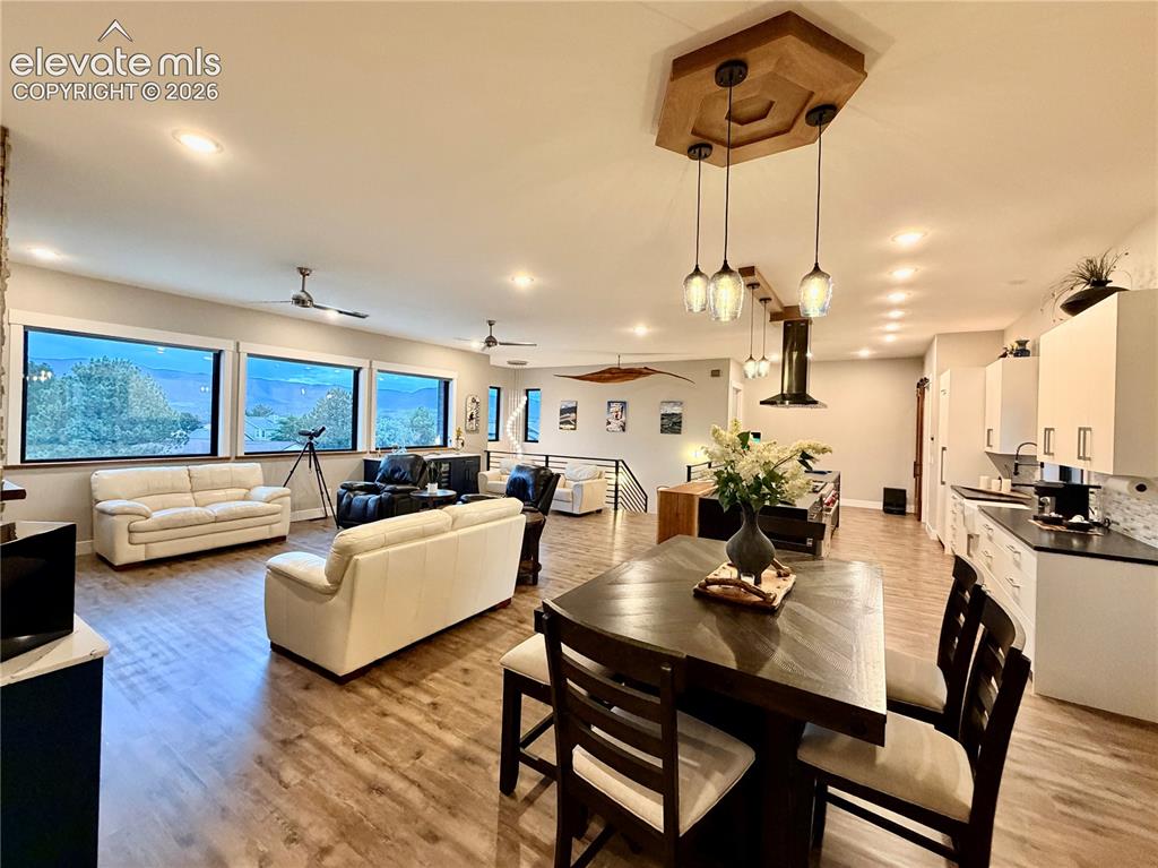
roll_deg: -1.5
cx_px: 579
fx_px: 468
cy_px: 434
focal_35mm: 14
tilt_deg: -0.2
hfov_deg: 102.1
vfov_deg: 85.6
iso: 500
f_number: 2.2
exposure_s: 1/60
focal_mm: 2.22
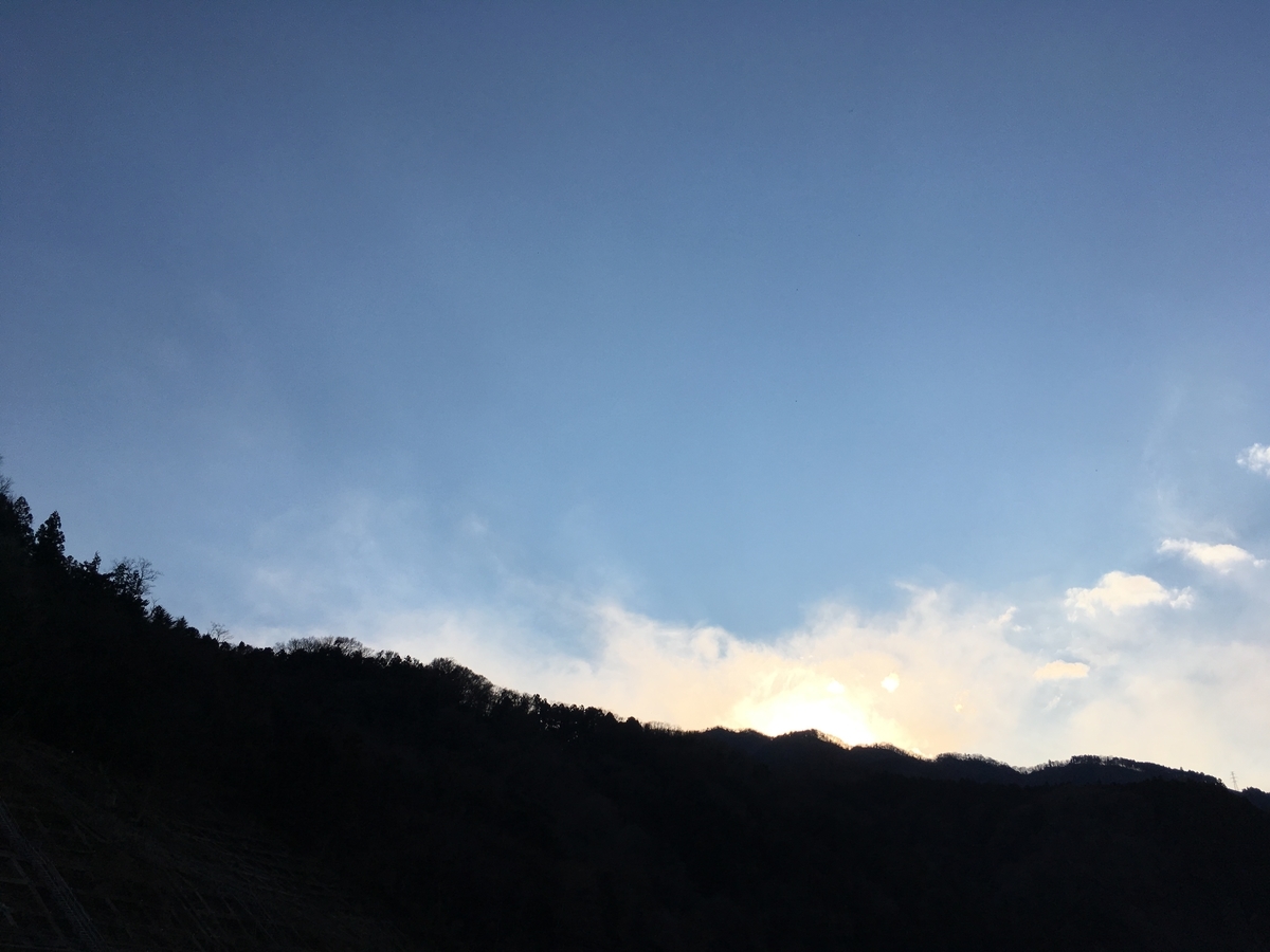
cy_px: 476
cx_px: 635
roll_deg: +2.4
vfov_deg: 48.2
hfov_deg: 61.7
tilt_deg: +27.2
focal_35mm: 29
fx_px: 1064
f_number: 2.2
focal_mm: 4.15
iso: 25
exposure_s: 1/3497
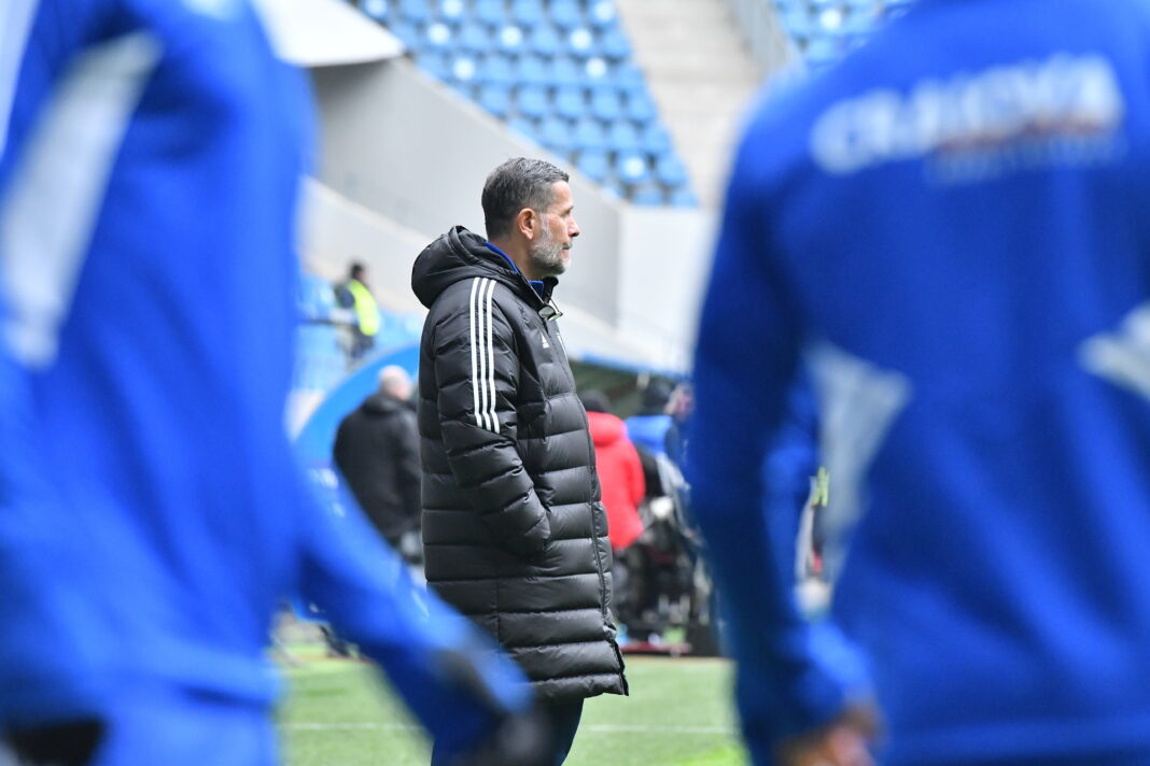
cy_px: 383
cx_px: 575
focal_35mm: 300
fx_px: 9583
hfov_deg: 6.9
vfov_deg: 4.6
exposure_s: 1/640
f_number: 4.5
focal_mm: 200
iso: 3200
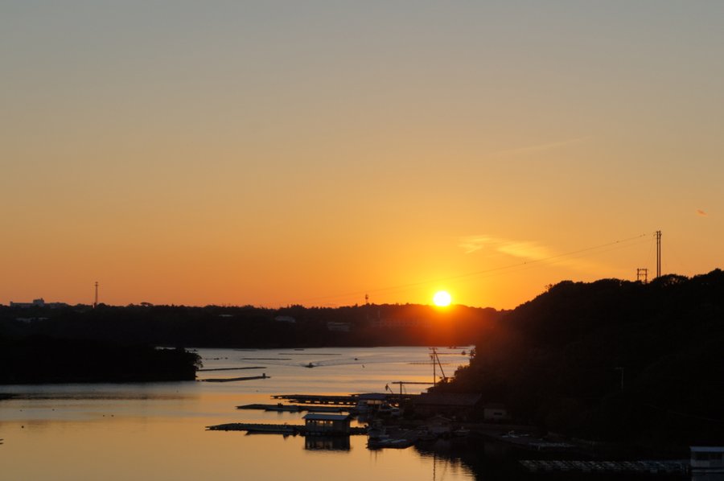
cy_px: 240
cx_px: 362
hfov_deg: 24.6
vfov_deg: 16.5
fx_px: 1657
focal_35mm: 82
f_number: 9
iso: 200
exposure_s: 1/400
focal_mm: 55
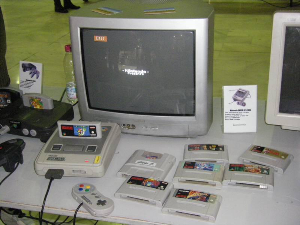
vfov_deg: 28.6
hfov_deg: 37.5
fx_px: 442
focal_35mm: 51
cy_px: 112
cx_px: 150
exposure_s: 1/50
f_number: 3.6
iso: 800
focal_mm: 8.4
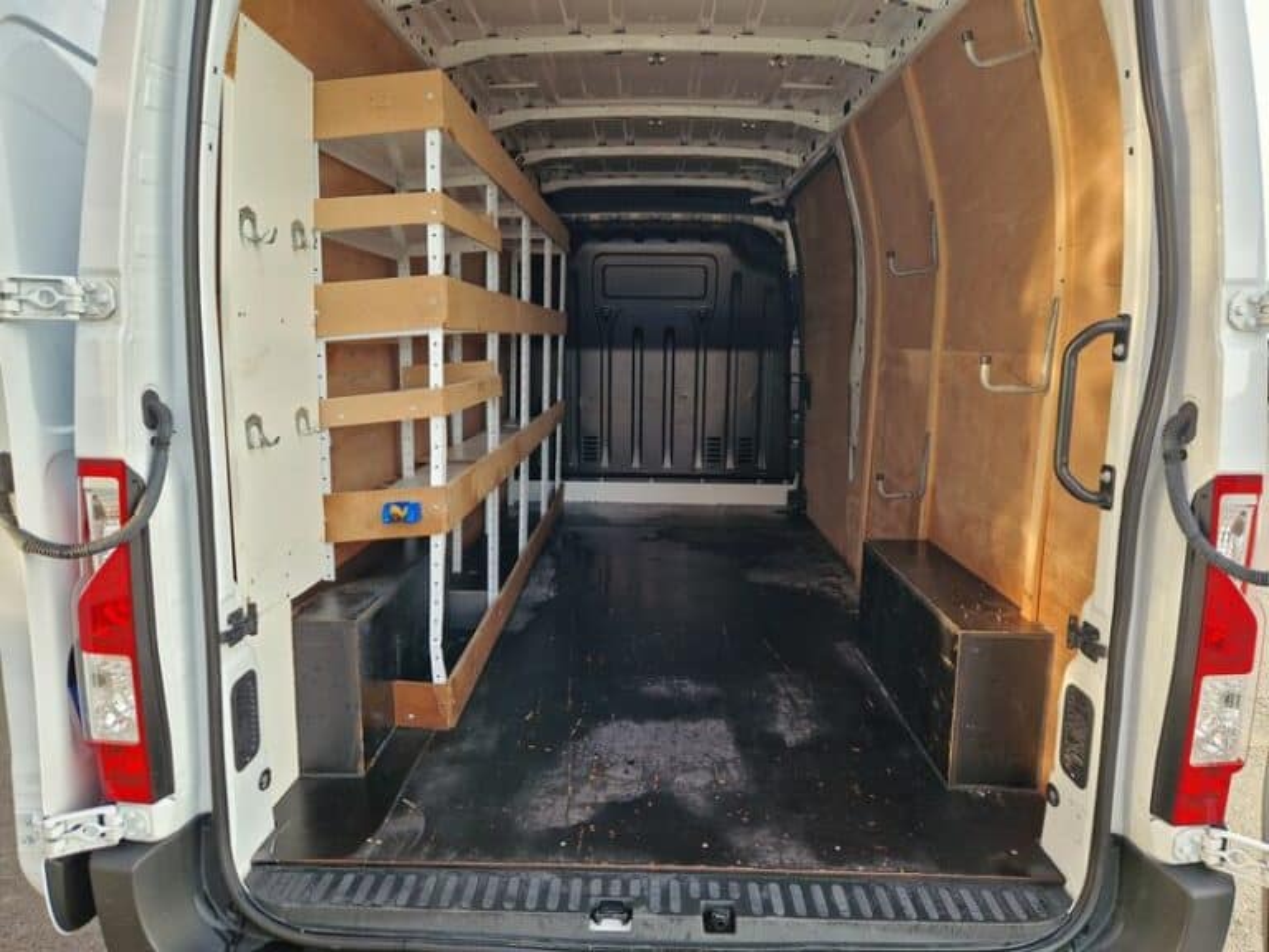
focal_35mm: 23
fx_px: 843
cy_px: 476
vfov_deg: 58.9
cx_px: 634
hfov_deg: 73.9
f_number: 1.8
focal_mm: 5.4
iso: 50
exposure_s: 1/180
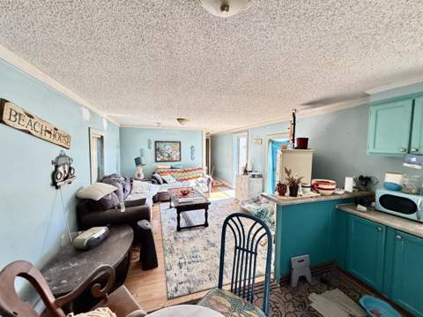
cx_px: 212
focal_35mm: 14
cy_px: 158
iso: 320
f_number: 2.2
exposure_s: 1/66
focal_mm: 2.22
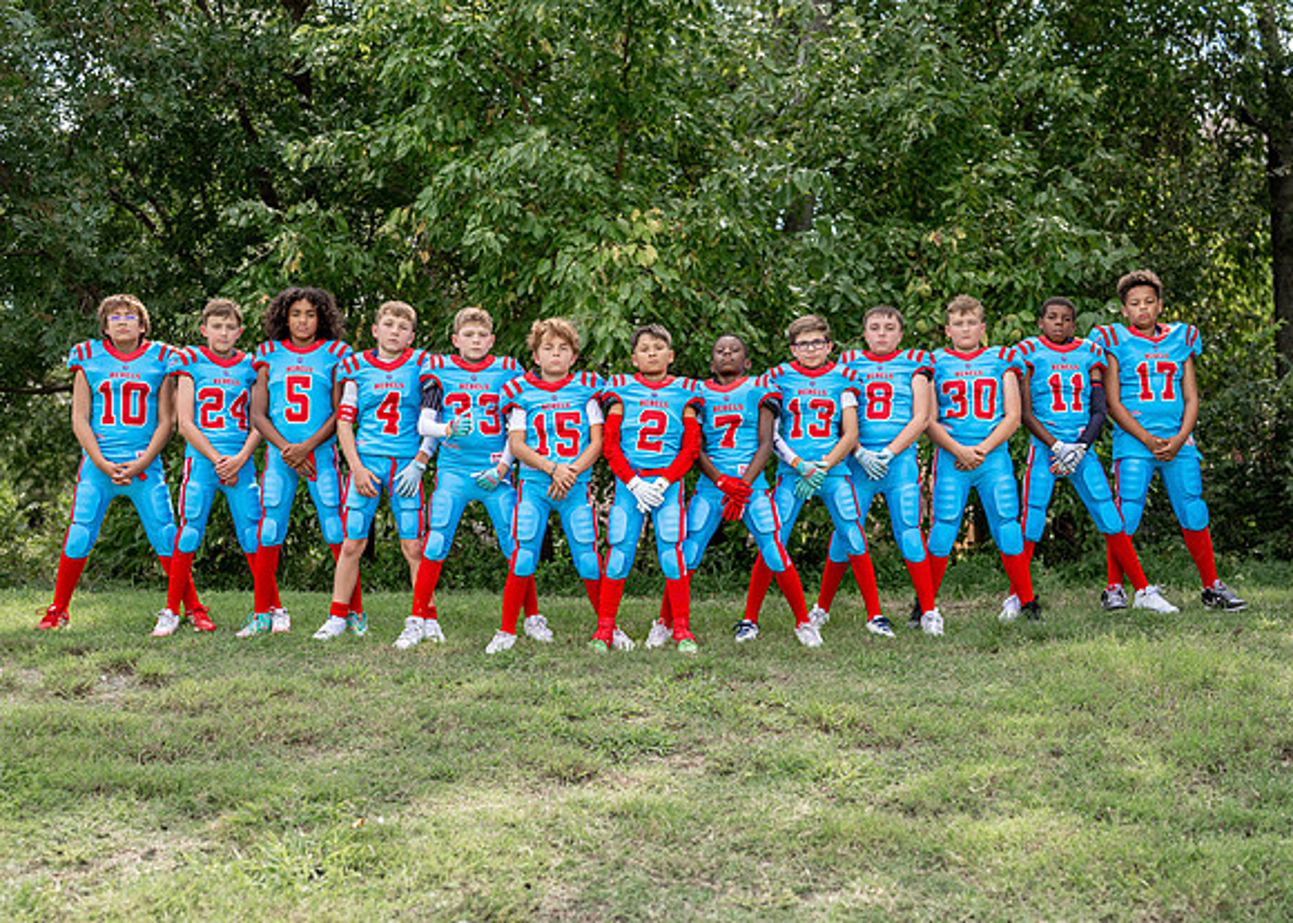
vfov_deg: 25.3
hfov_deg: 34.9
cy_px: 482
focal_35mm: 56
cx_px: 685
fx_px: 2057
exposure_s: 1/800
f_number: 2.5
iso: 100
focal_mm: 50
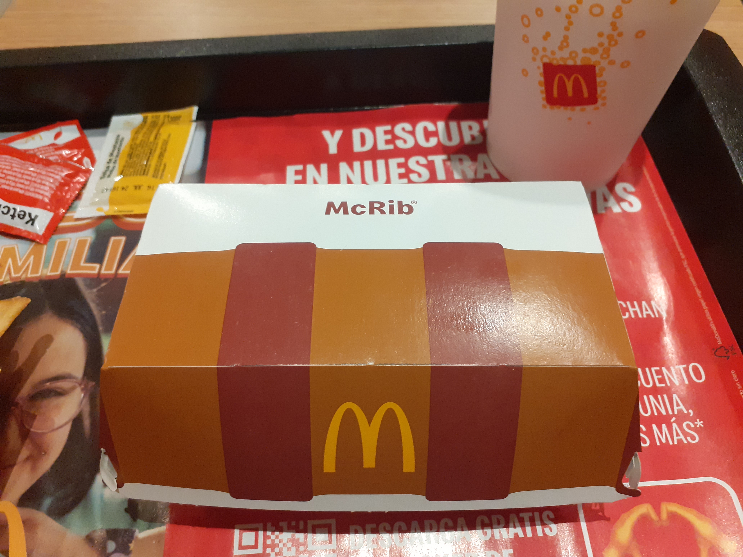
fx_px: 580
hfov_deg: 65.3
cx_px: 372
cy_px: 278
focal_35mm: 27
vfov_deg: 51.4
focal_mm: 3.6
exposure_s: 1/50
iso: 200
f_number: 1.9
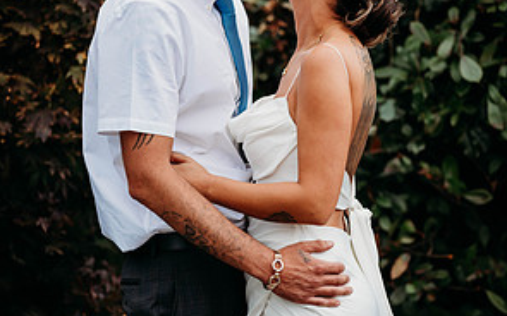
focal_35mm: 132
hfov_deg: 15.8
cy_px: 173
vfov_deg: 9.9
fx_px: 1823
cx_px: 255
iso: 100
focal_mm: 85
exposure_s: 1/800
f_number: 1.8
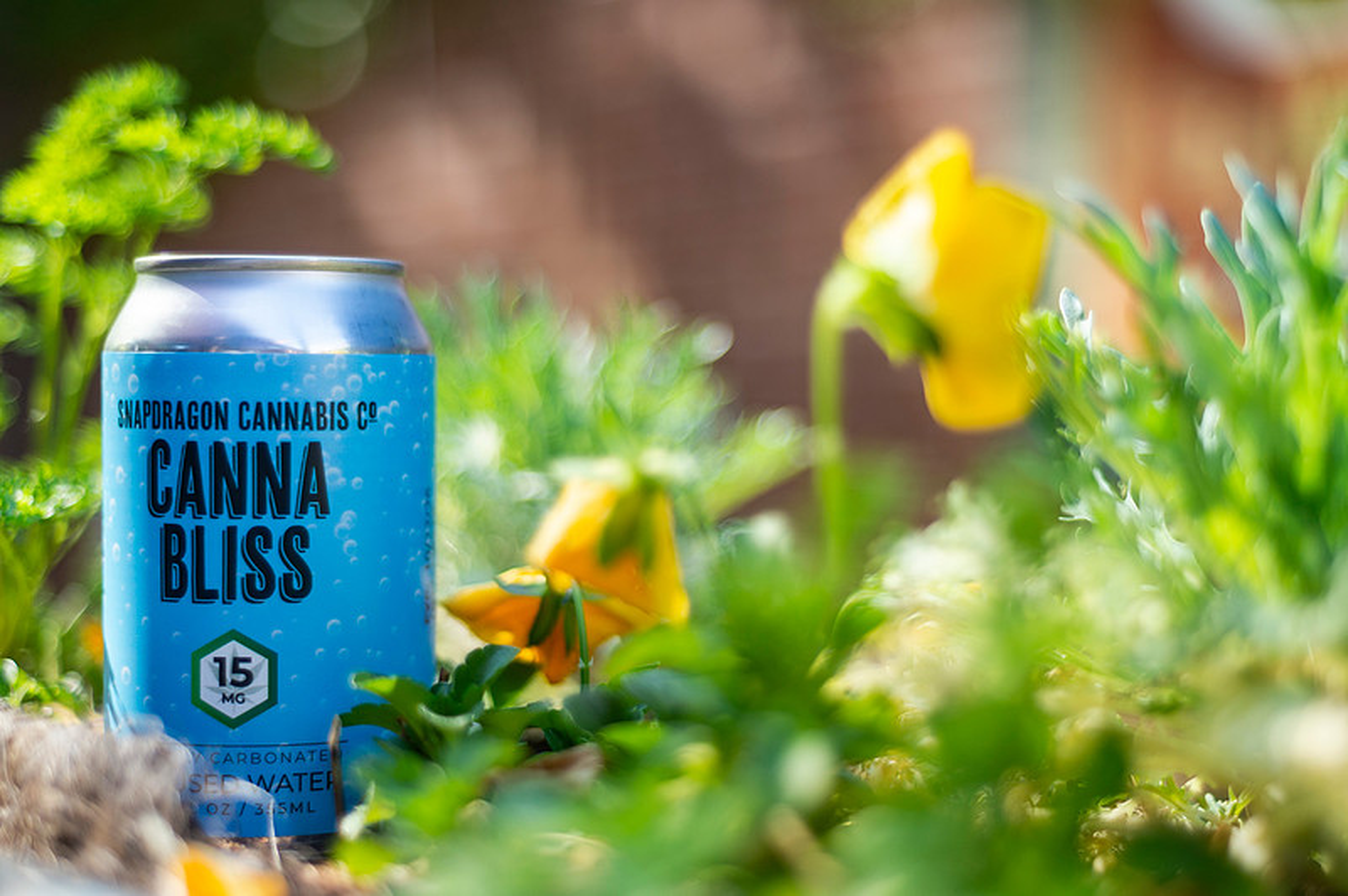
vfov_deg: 25.6
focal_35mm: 53
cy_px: 447
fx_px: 1974
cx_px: 695
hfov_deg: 37.7
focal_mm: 50
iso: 200
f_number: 1.8
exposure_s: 1/500
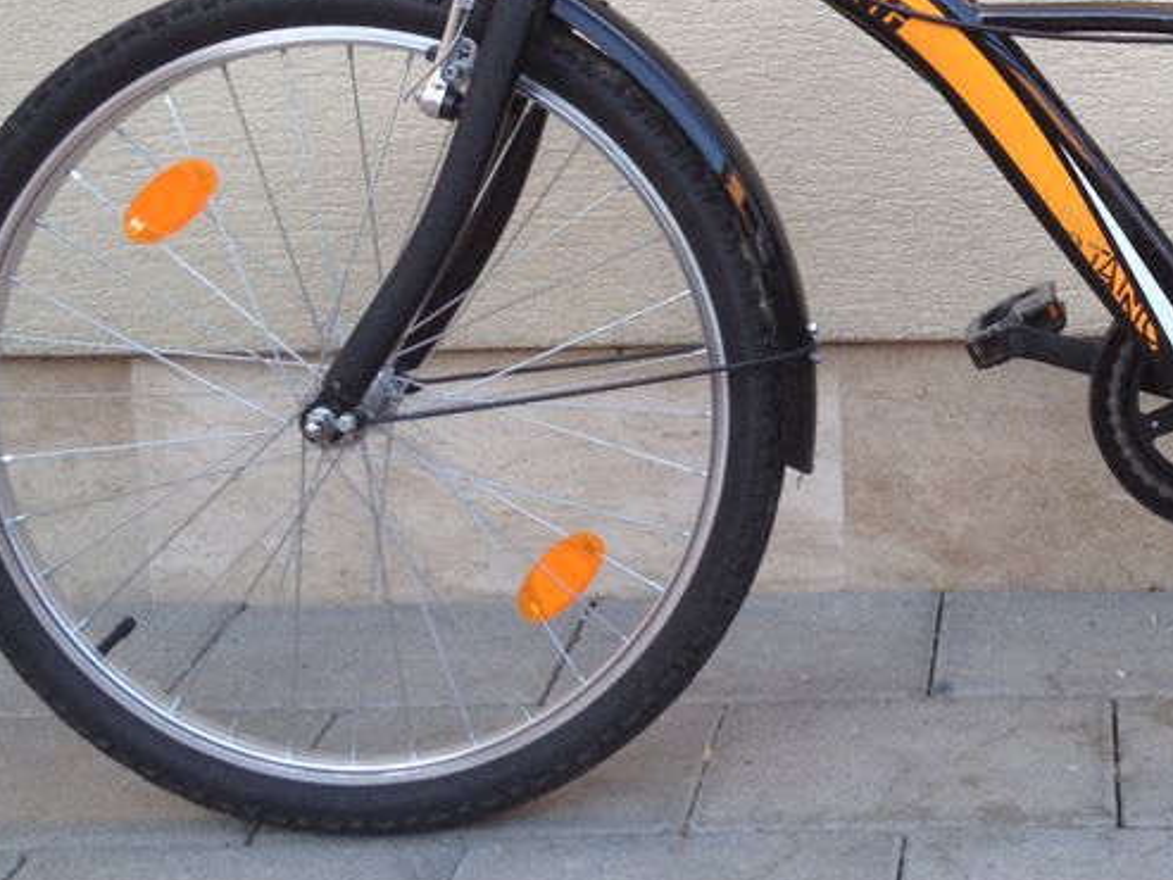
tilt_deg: -10.8
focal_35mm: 71
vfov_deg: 20.4
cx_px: 1092
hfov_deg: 26.3
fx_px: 2406
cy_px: 114
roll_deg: +0.7
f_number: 2.4
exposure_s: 1/120
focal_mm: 4.28
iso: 50
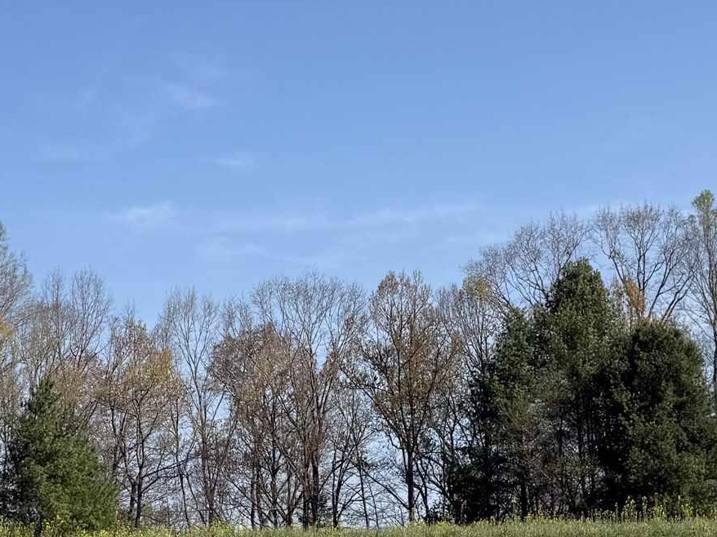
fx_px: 1739
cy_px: 145
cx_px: 507
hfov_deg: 23.1
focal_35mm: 84
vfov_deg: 17.5
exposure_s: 1/5714
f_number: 1.78
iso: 80
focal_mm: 6.76
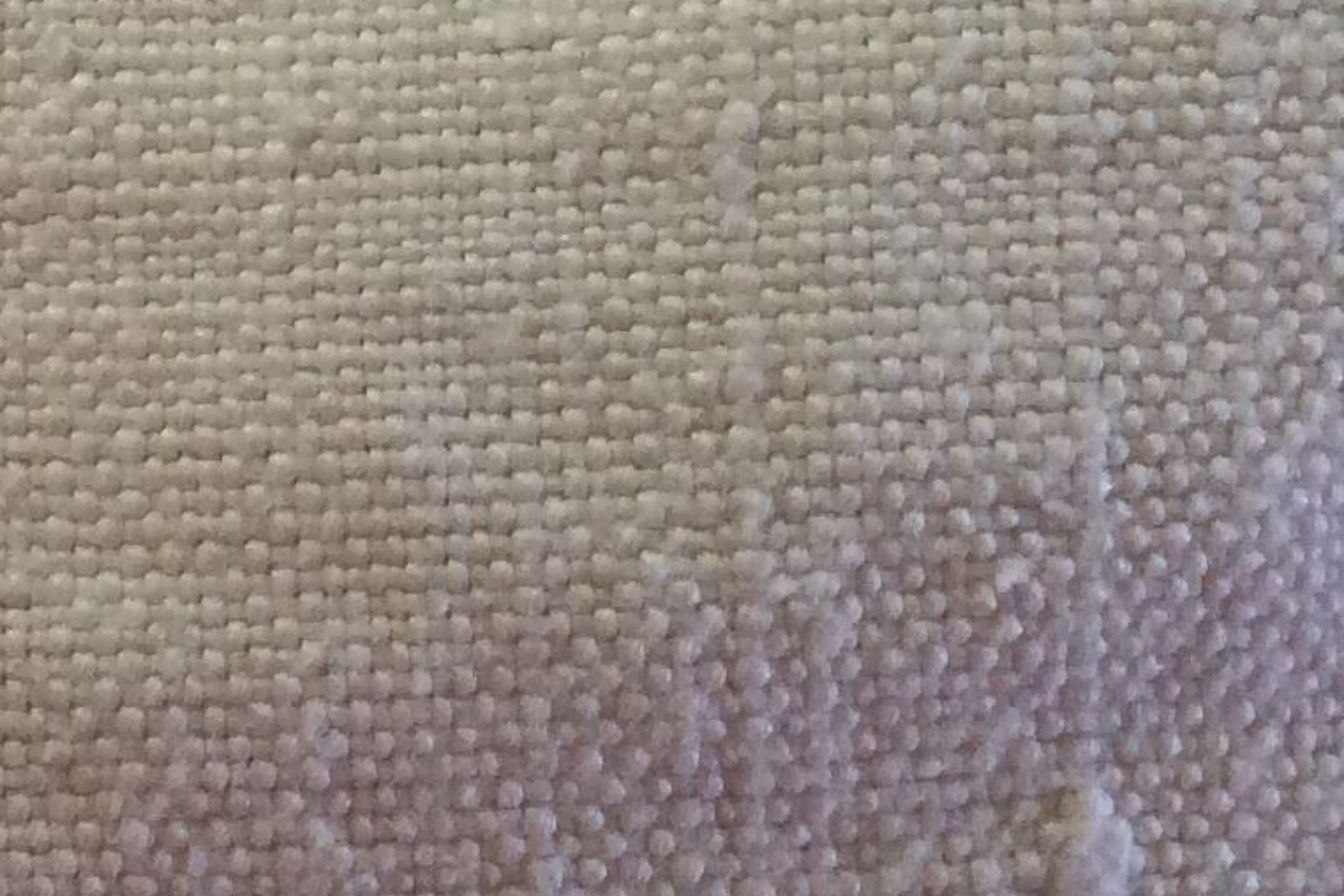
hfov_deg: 16.9
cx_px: -482
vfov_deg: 12.1
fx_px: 4218
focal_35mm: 113
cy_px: 213
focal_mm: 3.3
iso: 100
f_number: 2.4
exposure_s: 1/25
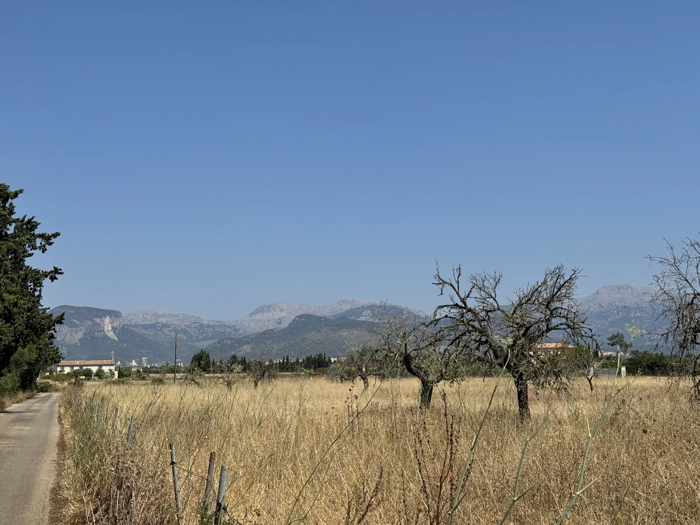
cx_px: 350
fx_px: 971
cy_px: 262
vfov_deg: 30.3
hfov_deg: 39.7
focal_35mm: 48
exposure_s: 1/7937
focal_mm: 6.76
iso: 64
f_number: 1.78
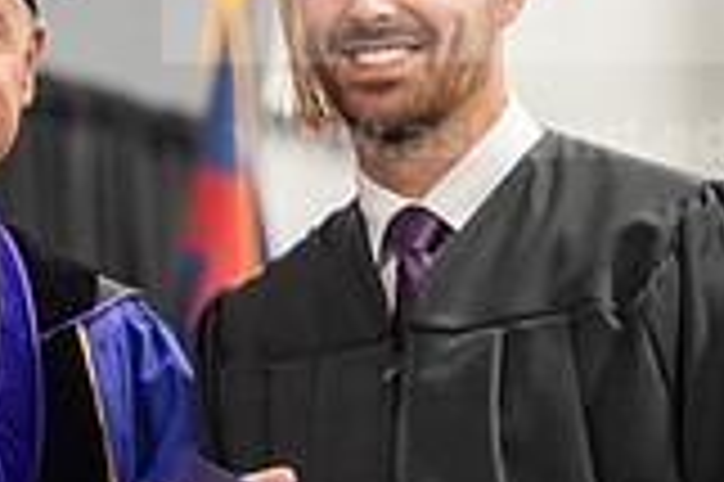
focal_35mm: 397
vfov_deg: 3.5
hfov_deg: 5.2
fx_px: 7976
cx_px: 27
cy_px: 232
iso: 3200
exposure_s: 1/200
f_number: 3.2
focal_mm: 110
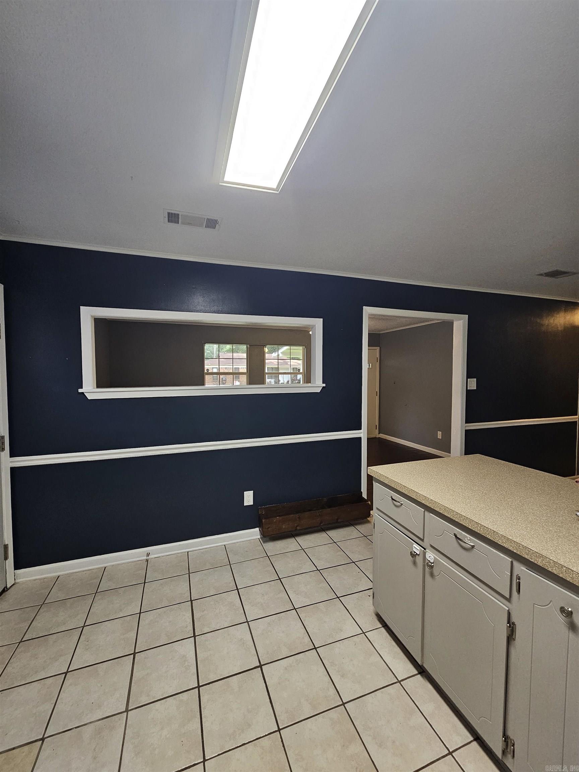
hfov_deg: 89.9
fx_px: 290
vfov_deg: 106.2
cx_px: 290
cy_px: 386
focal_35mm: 13
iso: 200
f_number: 2.2
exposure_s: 1/77.4
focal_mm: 2.2
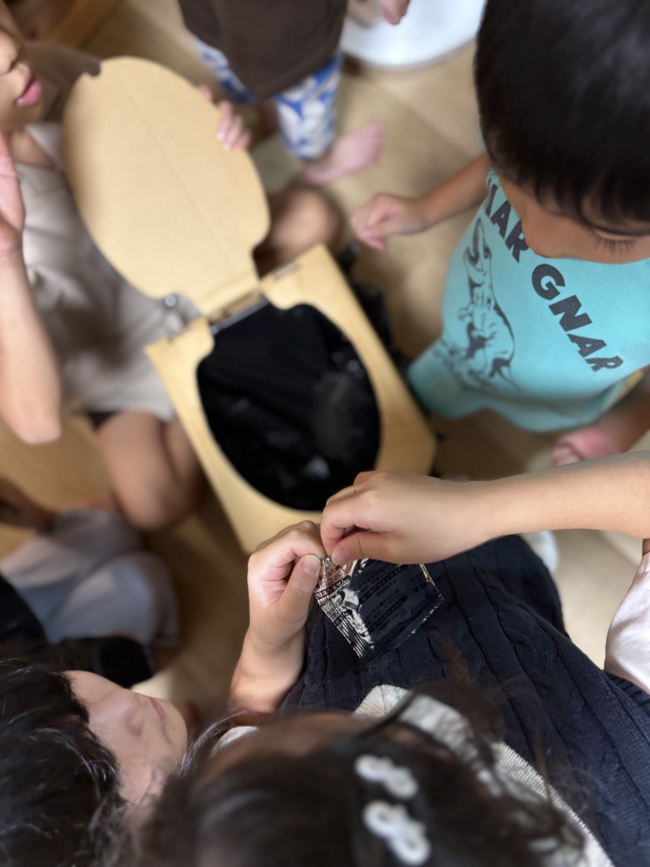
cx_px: 325
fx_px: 651
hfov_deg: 53.1
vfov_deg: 67.3
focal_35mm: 26
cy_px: 434
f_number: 1.6
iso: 320
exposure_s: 1/60
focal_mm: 5.96
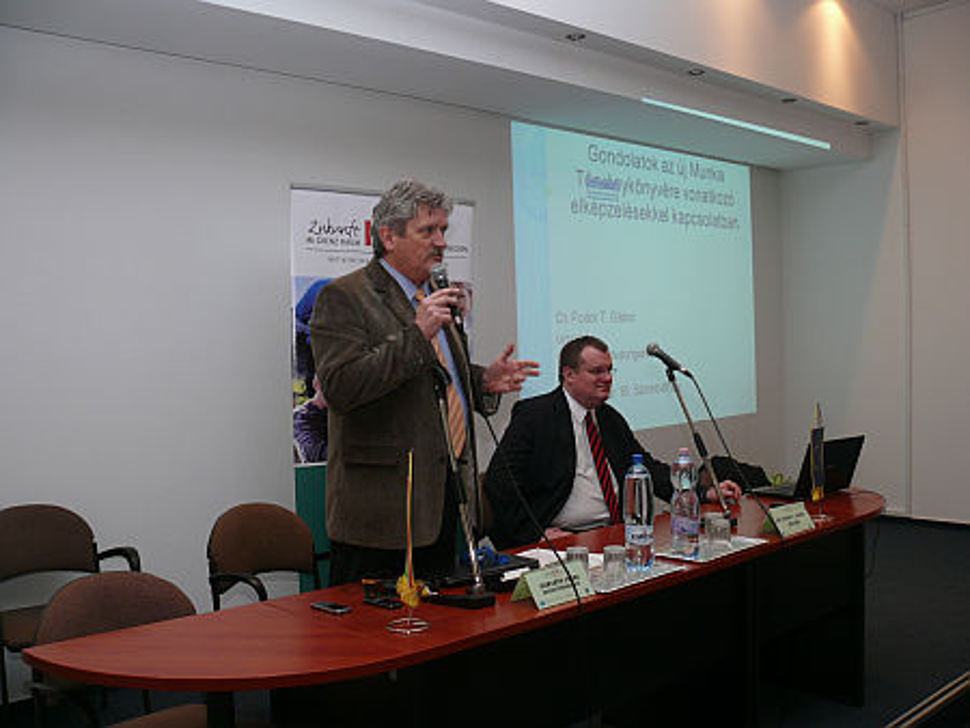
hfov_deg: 52.6
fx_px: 981
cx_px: 485
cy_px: 364
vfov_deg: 40.7
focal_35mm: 35
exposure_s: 1/25
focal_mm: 7.4
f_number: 2.8
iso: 100
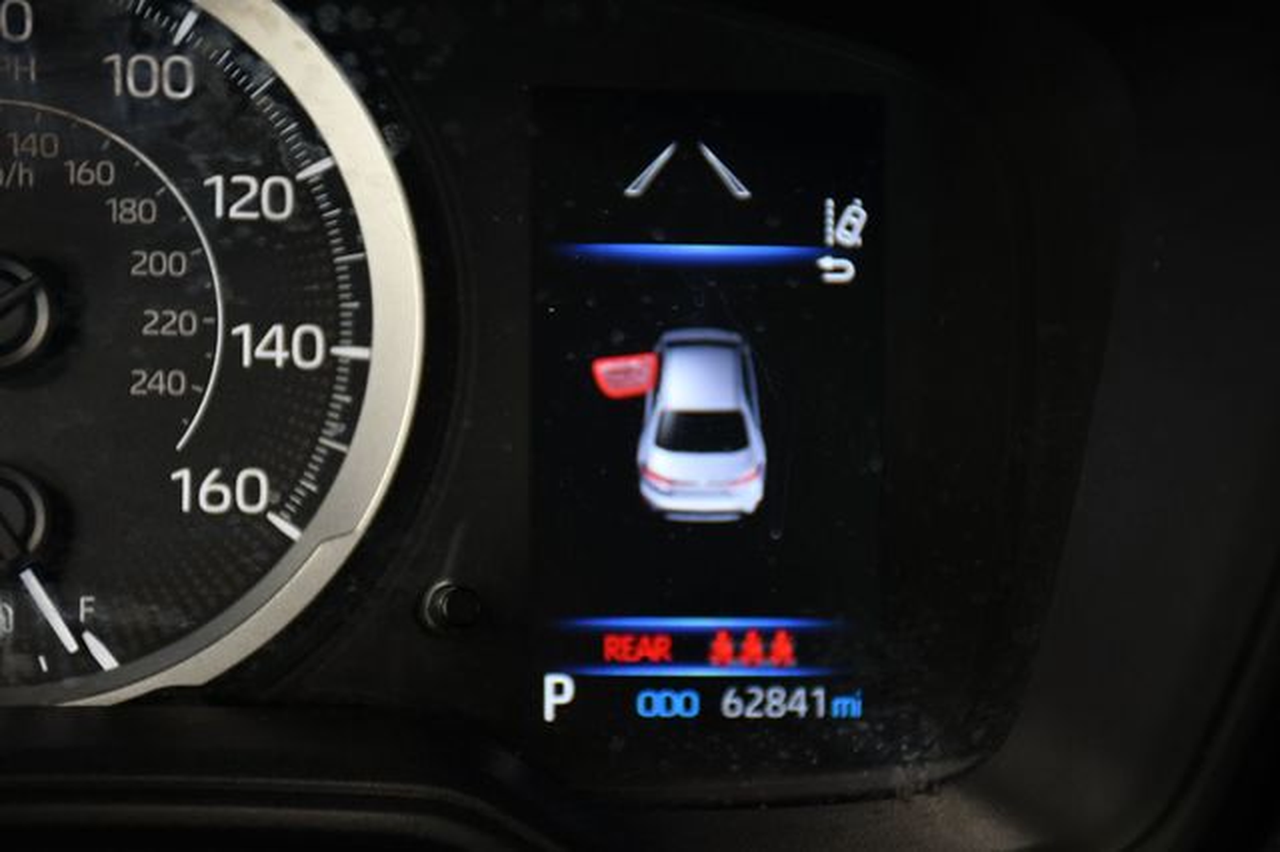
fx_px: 4264
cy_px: 426
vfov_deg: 11.4
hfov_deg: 17.1
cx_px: 640
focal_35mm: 120
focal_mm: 80
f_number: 5.3
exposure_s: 1/30
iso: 400
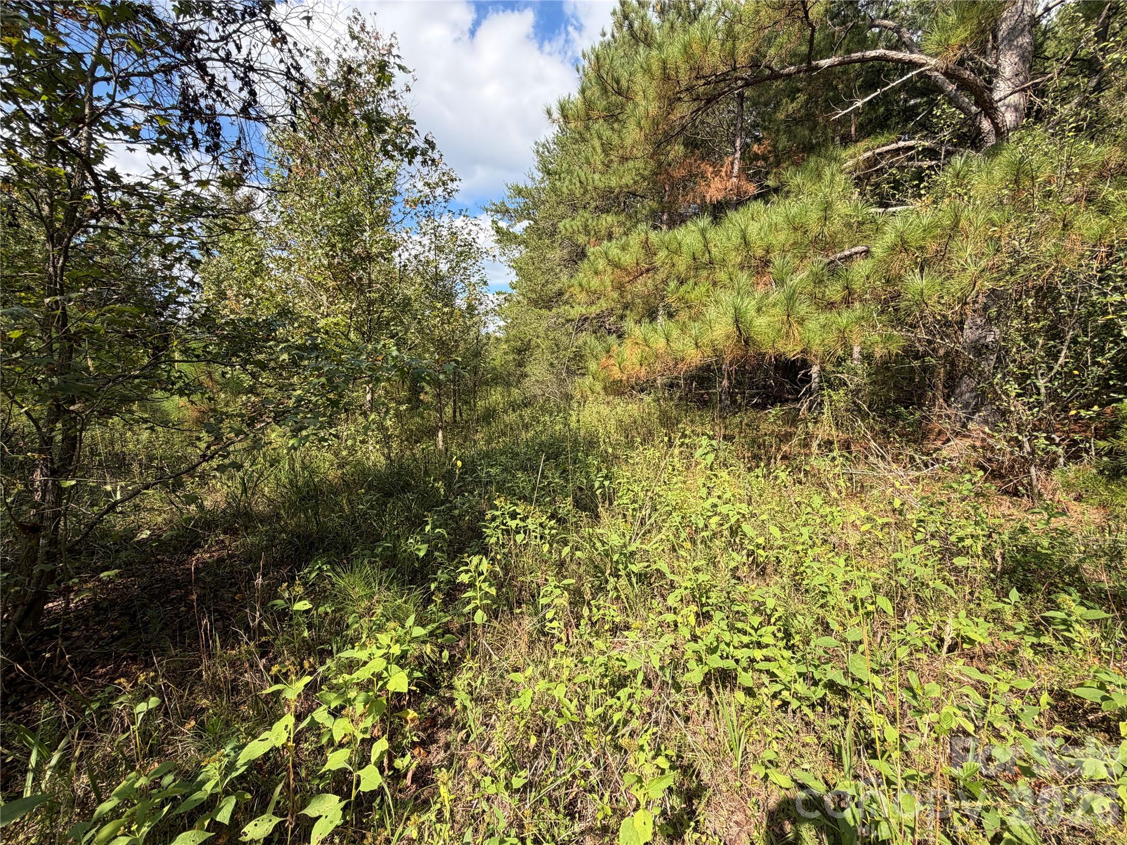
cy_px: 422
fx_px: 456
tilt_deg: -7.2
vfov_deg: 85.7
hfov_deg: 102.1
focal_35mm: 14
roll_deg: -1.1
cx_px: 564
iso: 40
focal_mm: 2.22
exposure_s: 1/602
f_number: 2.2
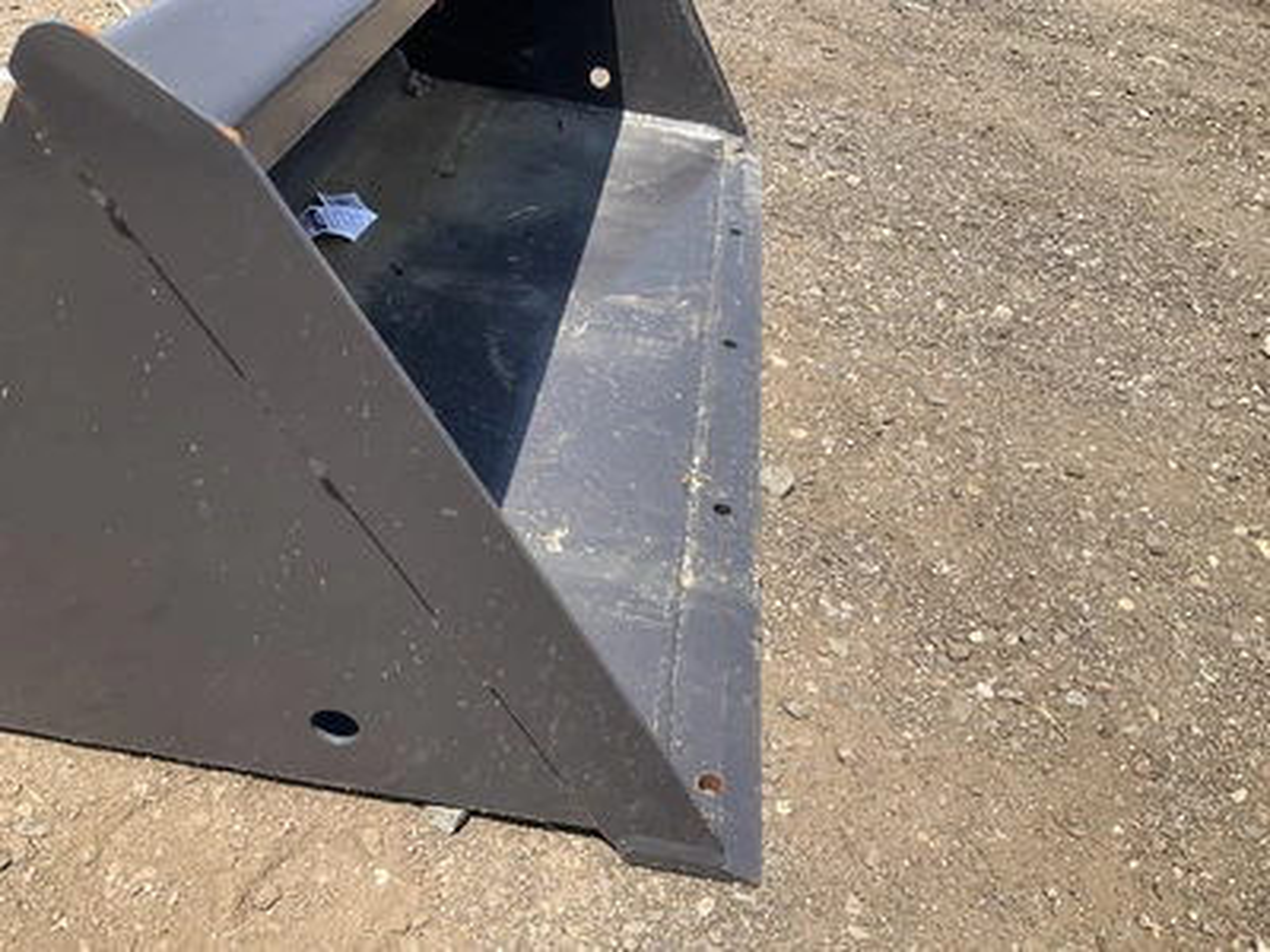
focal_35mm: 29
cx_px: 635
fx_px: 1064
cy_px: 476
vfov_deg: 48.2
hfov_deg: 61.7
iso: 25
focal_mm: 3
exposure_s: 1/1195
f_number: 1.8
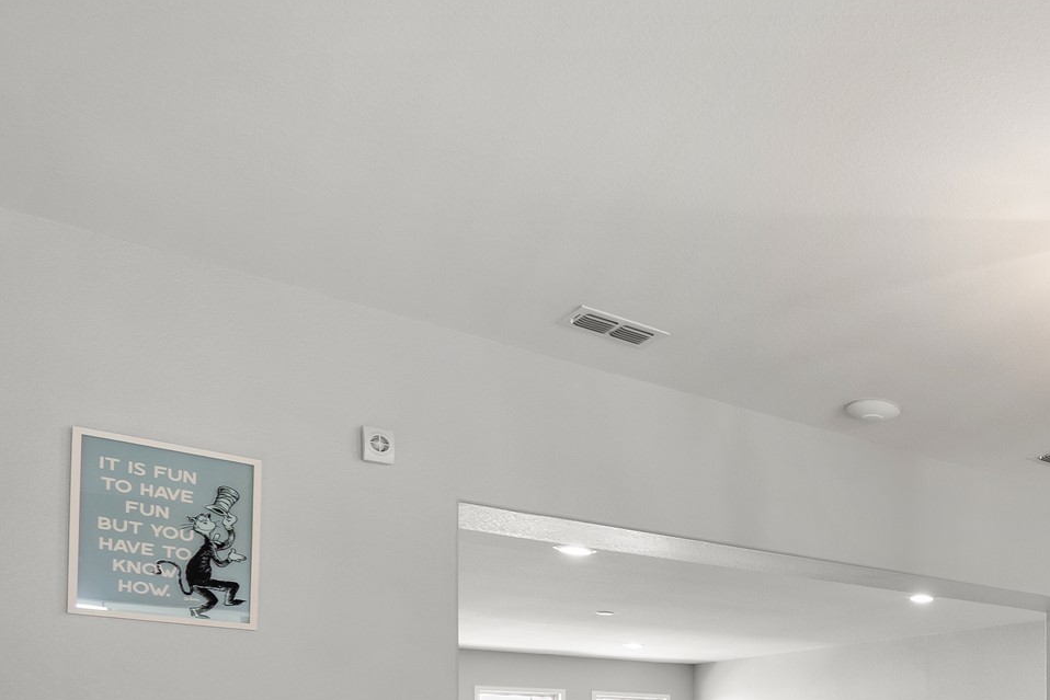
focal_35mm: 34
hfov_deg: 45.5
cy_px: 771
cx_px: 1085
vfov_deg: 33.8
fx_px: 992
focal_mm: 10
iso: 320
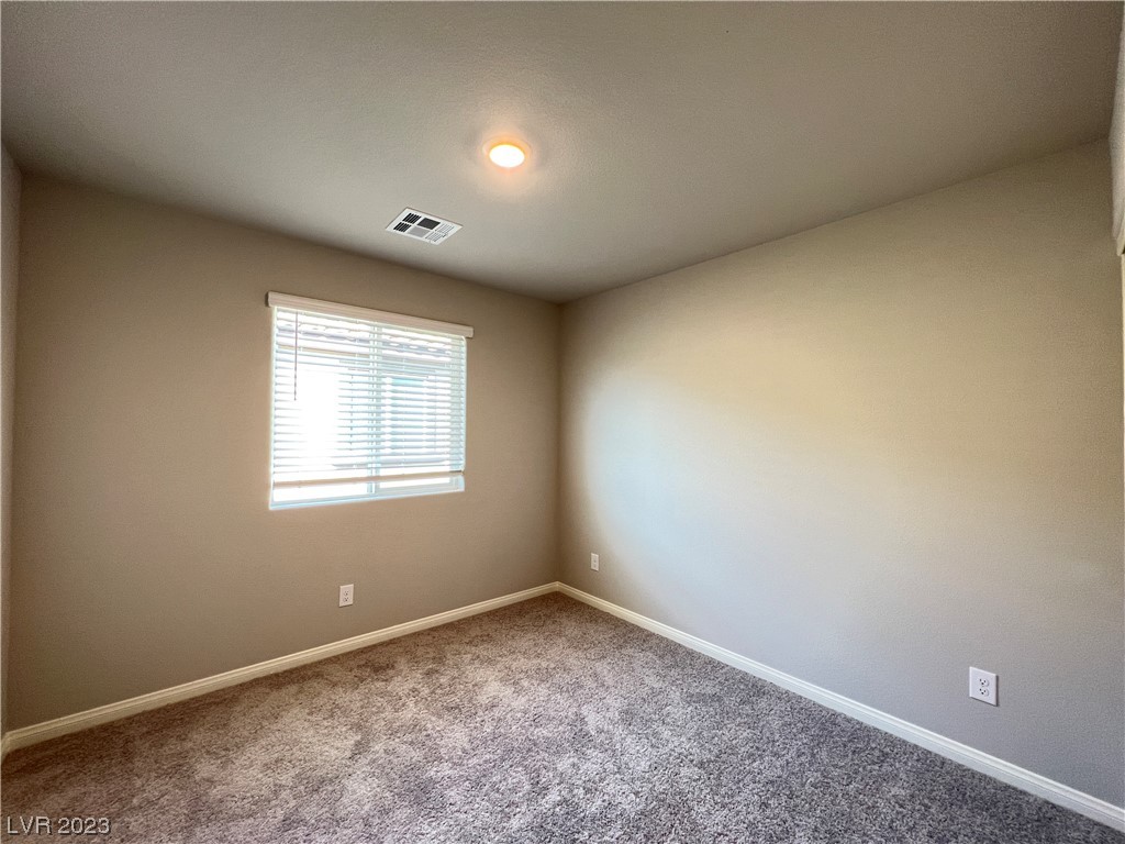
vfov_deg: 89.9
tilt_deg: +0.8
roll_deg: -0.3
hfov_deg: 106.2
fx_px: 422
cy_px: 422
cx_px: 562
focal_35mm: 13
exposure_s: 1/60
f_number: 1.8
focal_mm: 1.57
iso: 200
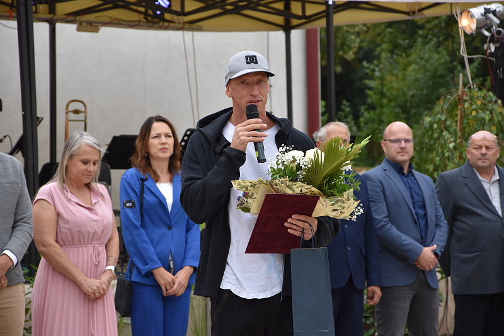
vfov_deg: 8.7
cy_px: 168
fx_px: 2204
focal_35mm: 158
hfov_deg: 13.0
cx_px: 252
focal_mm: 105
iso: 560
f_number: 5.6
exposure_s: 1/1000
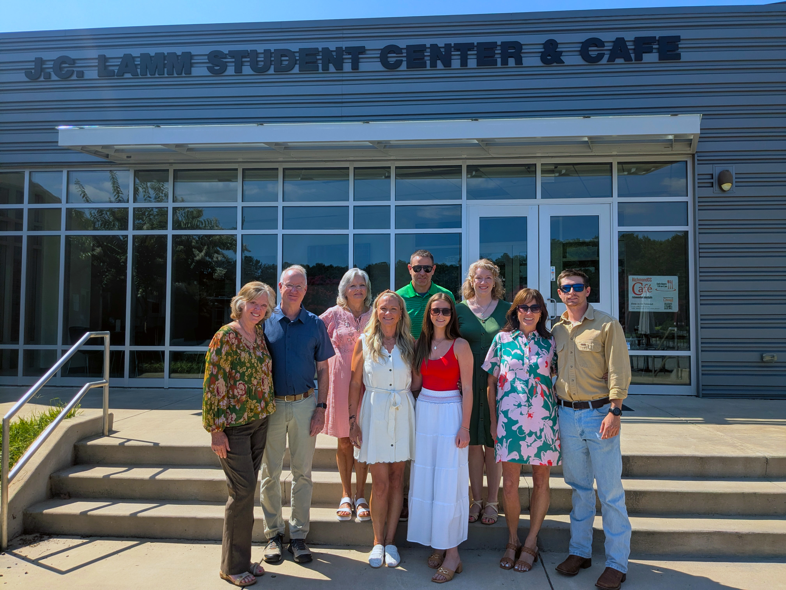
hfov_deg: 65.3
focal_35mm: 27
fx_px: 613
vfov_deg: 51.4
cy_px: 295
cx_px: 393
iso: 49
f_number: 1.73
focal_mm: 4.38
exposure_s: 1/1949
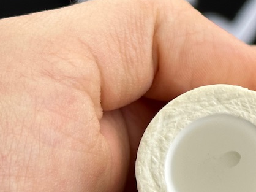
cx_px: 382
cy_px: 86
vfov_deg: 10.1
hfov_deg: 12.8
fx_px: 1087
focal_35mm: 147
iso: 64
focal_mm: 6.86
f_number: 1.78
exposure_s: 1/508
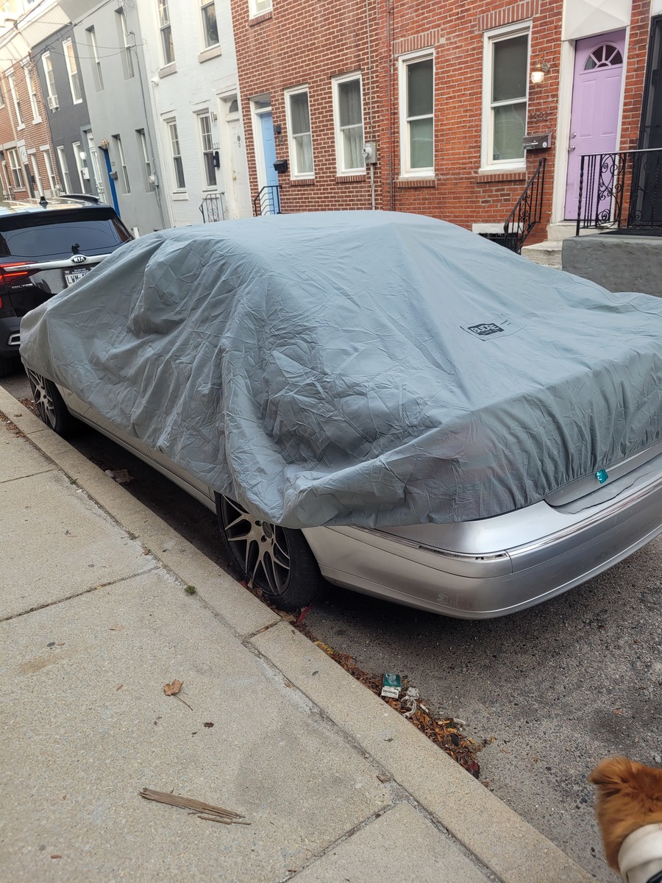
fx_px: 663
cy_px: 442
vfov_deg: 67.3
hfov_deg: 53.1
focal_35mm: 26
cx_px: 331
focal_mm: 5.4
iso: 50
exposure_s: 1/120
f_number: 1.8
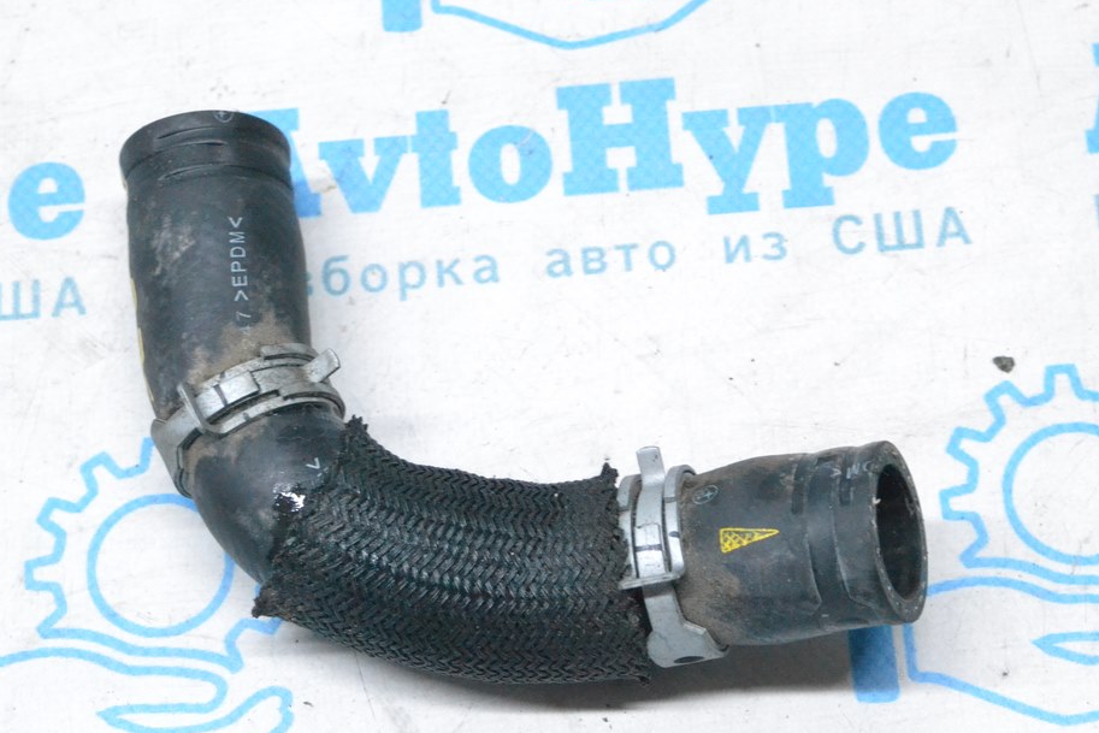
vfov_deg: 14.8
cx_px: 530
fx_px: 2826
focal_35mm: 93
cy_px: 365
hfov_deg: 22.0
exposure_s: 1/160
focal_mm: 55
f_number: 9
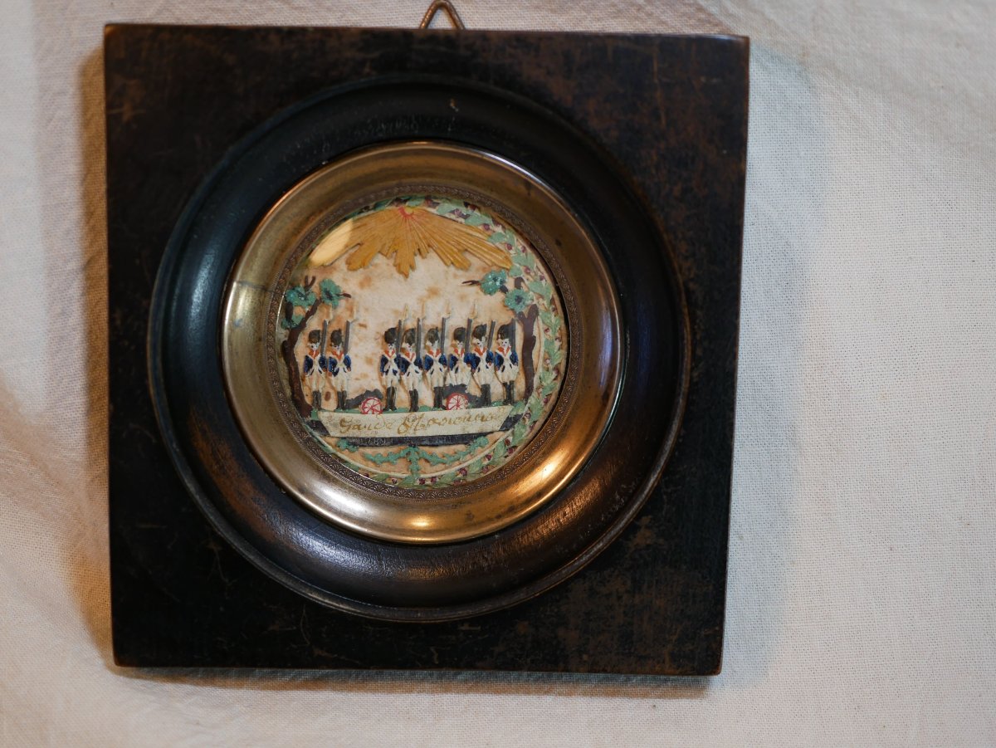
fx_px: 1727
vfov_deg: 24.4
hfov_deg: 32.2
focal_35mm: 60
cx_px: 498
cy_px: 374
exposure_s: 1/125
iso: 200
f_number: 3.5
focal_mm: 30
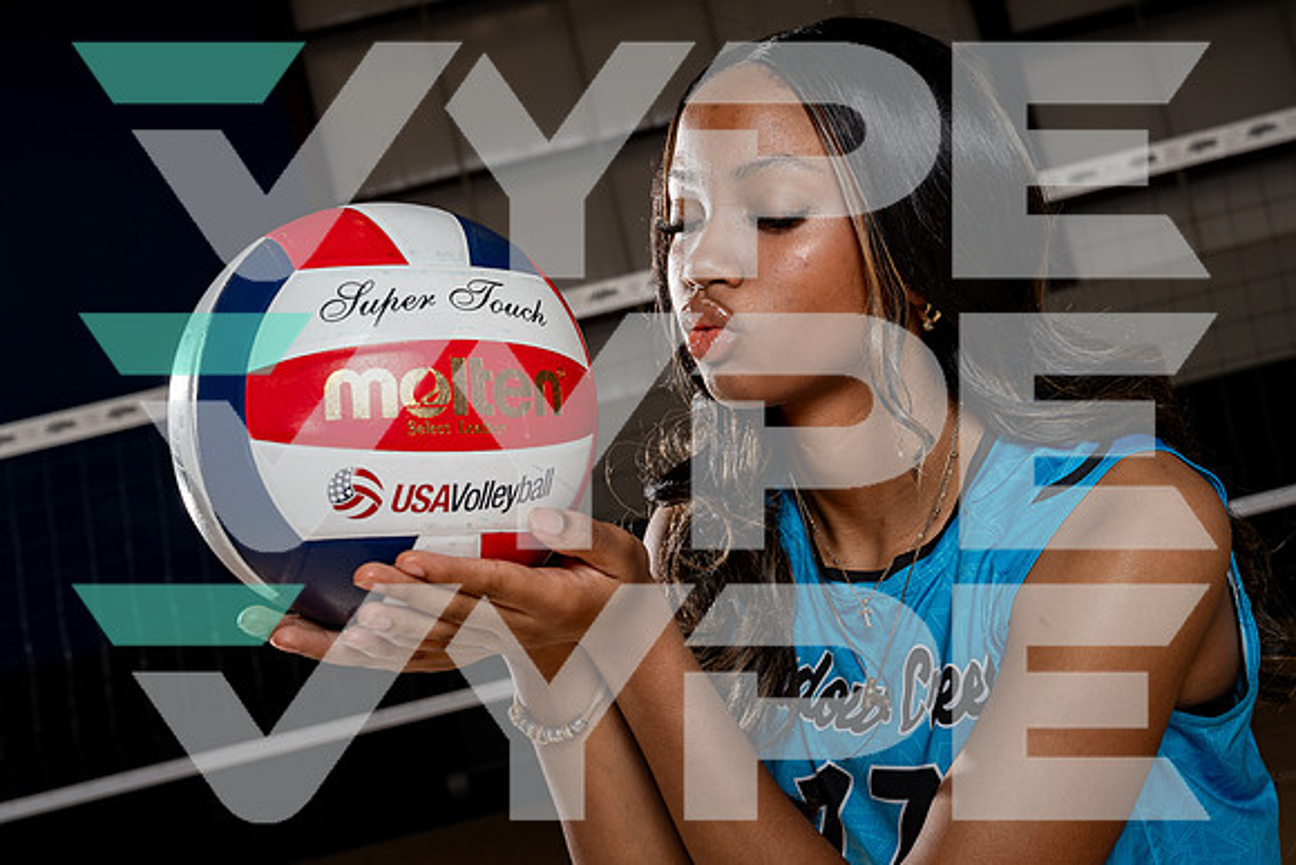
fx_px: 1800
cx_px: 648
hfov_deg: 39.6
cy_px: 432
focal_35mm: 50
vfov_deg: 27.0
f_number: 8
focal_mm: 50
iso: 100
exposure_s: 1/250
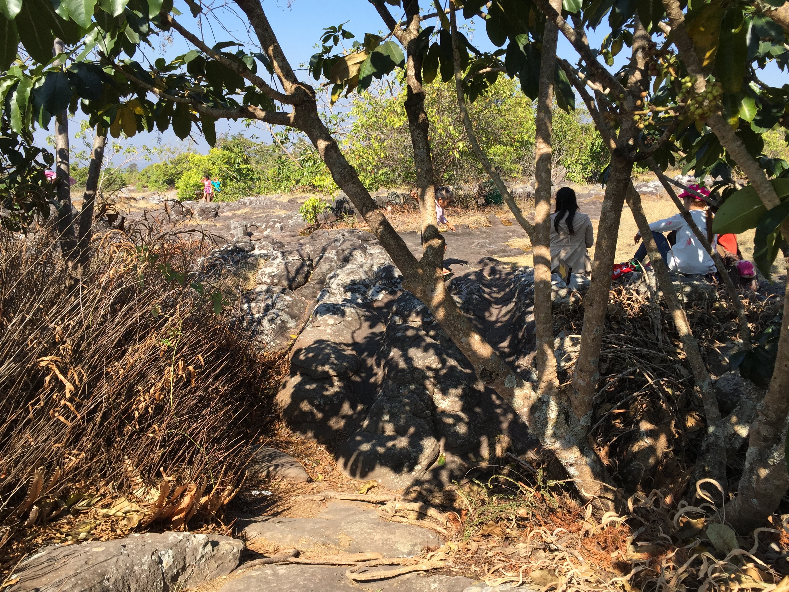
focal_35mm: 29
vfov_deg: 48.2
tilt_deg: -13.8
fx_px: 661
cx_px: 394
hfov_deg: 61.7
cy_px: 296
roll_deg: -3.3
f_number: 2.2
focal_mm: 4.15
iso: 32
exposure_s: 1/1041
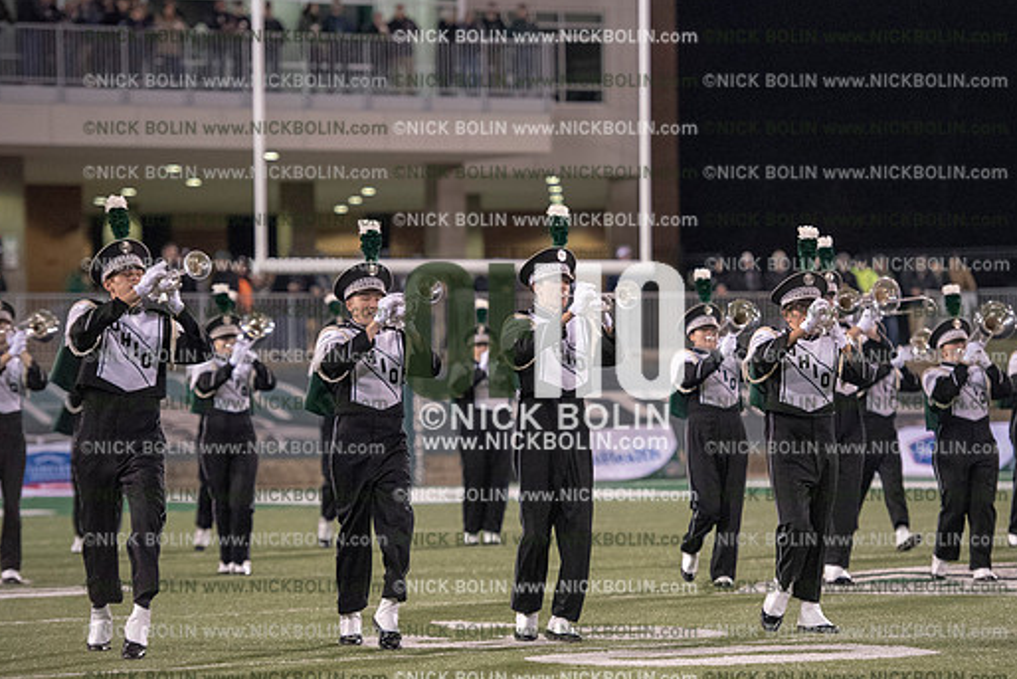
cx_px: 544
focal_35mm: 158
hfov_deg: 13.0
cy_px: 357
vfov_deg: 8.7
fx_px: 4464
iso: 5000
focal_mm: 140
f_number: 3.2
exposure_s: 1/1250
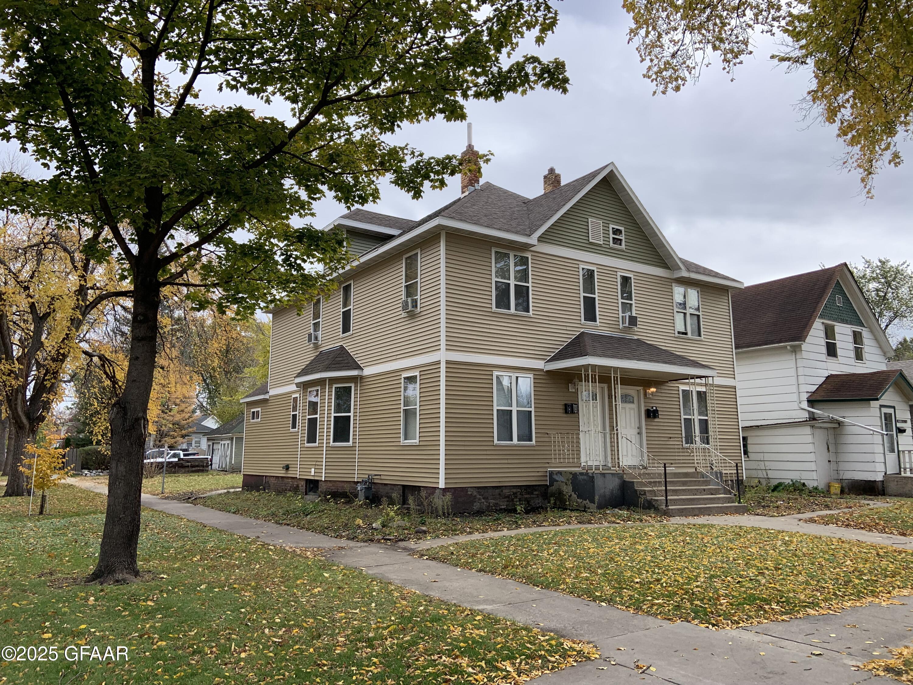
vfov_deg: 53.1
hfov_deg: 67.3
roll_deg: +0.0
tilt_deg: +10.6
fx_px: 686
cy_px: 342
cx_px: 456
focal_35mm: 26
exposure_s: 1/647
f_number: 1.8
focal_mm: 4.25
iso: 25
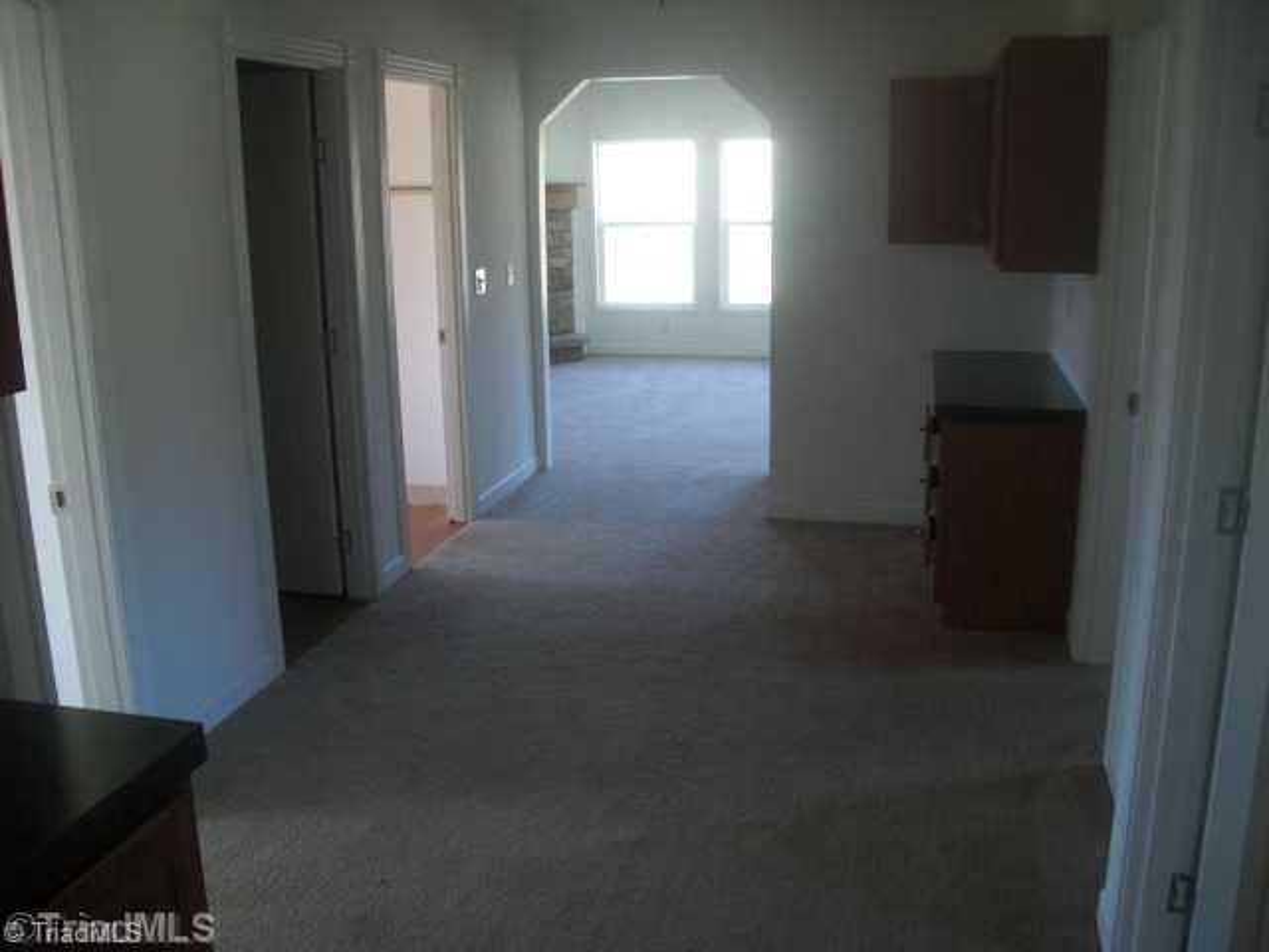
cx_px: 634
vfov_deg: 39.7
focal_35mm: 36
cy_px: 476
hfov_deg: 51.4
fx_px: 1320
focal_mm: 6.3
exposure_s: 1/80
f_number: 2.8
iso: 200
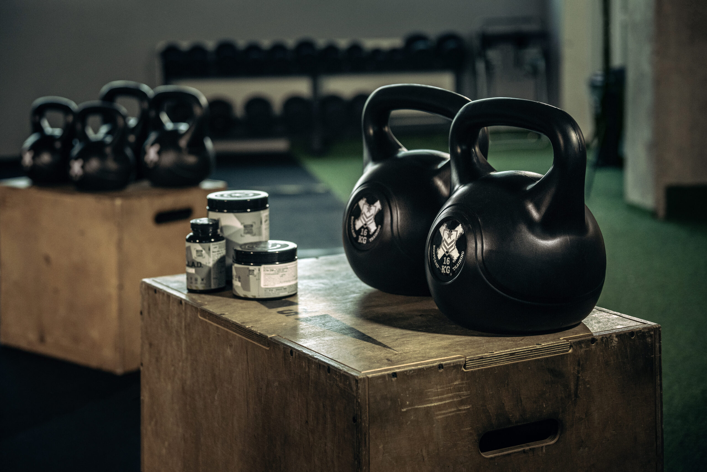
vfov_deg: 18.9
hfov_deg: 28.1
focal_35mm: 72
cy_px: 236
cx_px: 354
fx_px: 1414
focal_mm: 72
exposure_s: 1/250
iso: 800
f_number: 3.3
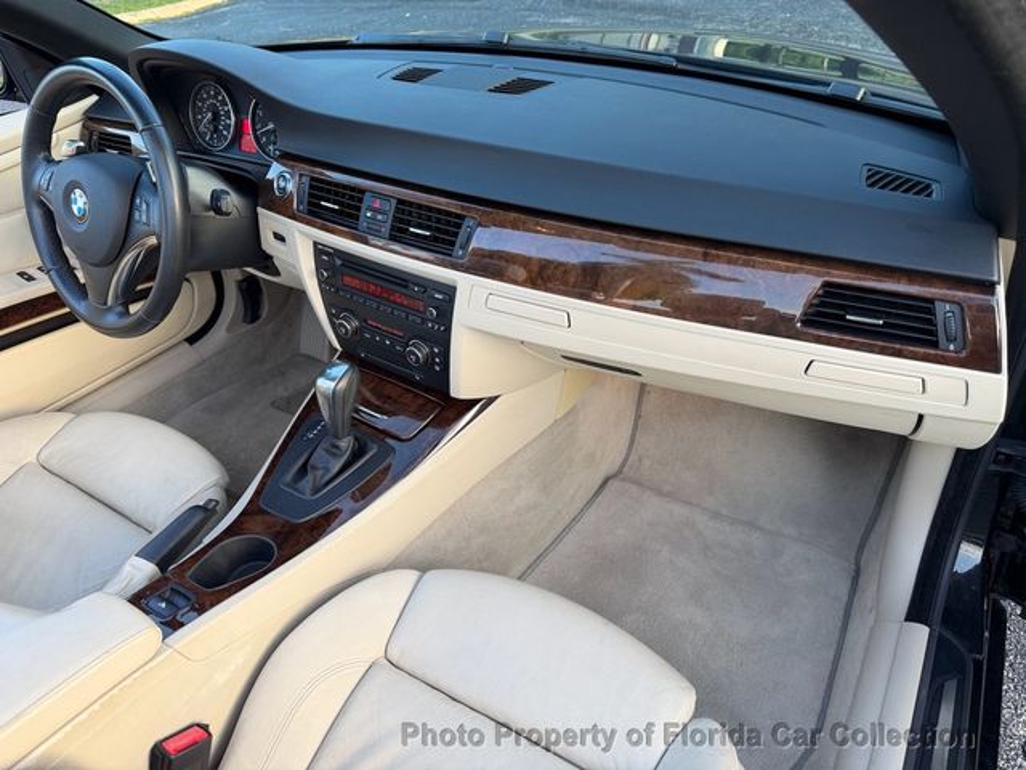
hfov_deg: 71.6
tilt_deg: -34.4
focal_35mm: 24
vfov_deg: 56.8
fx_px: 711
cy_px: 385
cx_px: 513
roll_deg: +4.6
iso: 80
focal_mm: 6.76
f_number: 1.78
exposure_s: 1/121
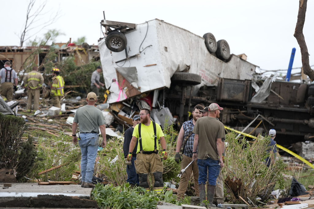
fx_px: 1745
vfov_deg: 6.9
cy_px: 104
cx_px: 157
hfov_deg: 10.3
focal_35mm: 200
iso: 800
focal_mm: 200
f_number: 2.8
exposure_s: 1/640
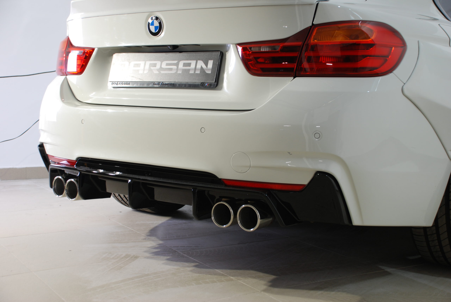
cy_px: 151
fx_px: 602
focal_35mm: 48
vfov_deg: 28.2
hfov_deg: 41.1
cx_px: 226
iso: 160
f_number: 4.2
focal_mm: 32
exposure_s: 1/5
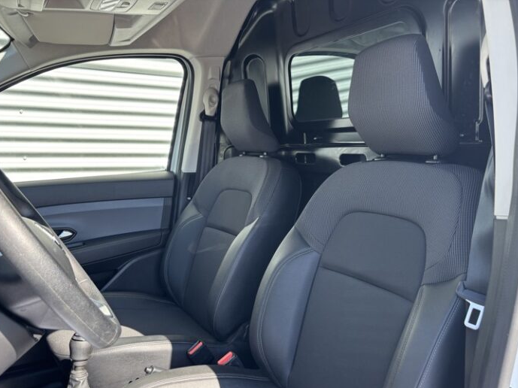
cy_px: 216
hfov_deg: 61.7
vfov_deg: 48.1
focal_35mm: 29
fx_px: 434
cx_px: 256
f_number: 1.6
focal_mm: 5.96
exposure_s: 1/278
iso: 50
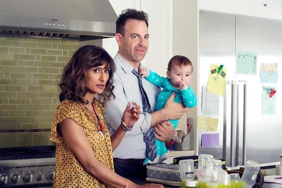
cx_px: 141
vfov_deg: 19.4
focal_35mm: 70
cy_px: 94
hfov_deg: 28.9
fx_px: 548
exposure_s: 1/160
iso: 25600
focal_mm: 70
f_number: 13
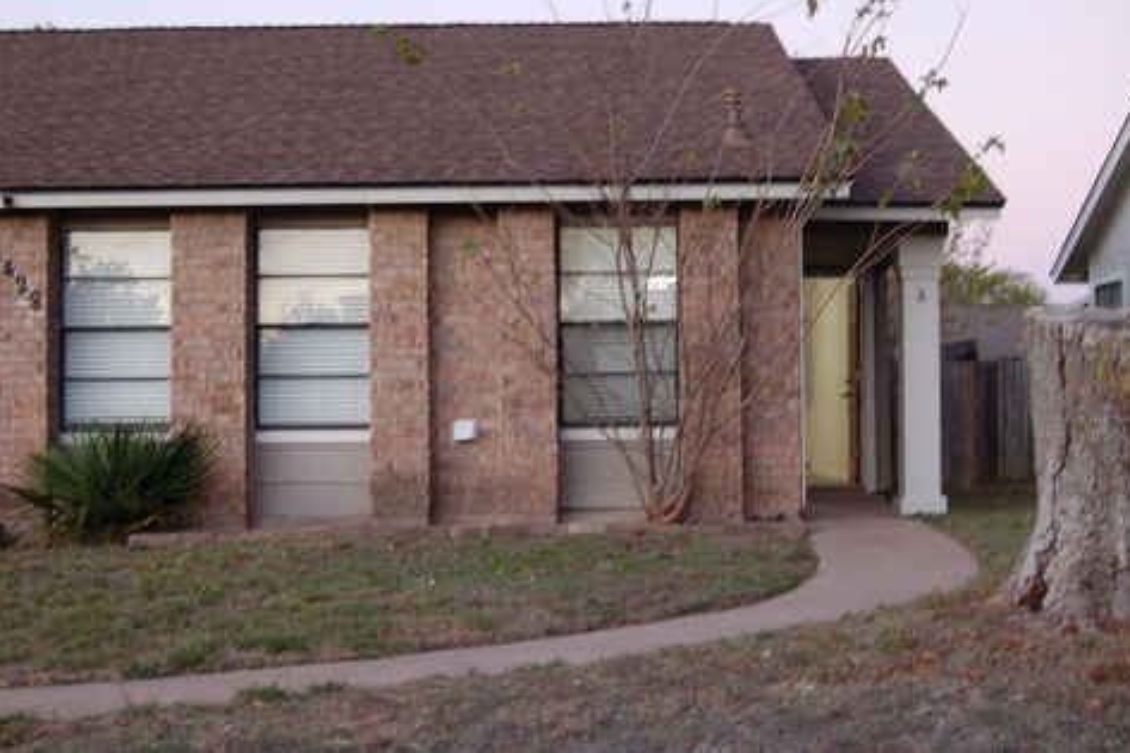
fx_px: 1742
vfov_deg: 24.4
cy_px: 357
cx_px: 592
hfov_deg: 35.9
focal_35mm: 56
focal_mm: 35
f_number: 6.3
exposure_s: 1/20
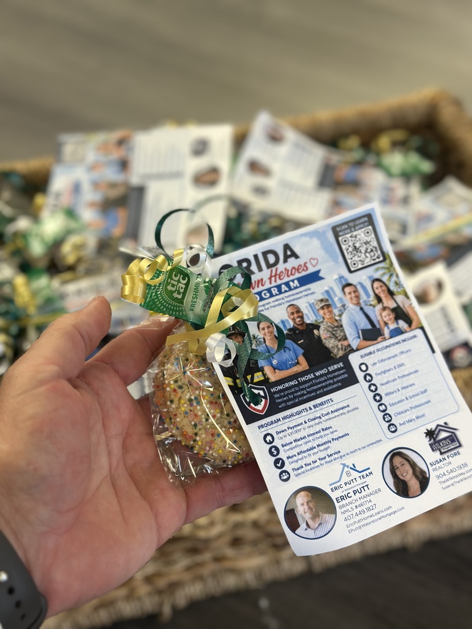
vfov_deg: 39.7
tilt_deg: -47.1
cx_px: 236
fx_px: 873
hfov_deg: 30.3
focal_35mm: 48
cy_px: 314
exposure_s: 1/60
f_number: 1.78
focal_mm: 6.86
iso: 125
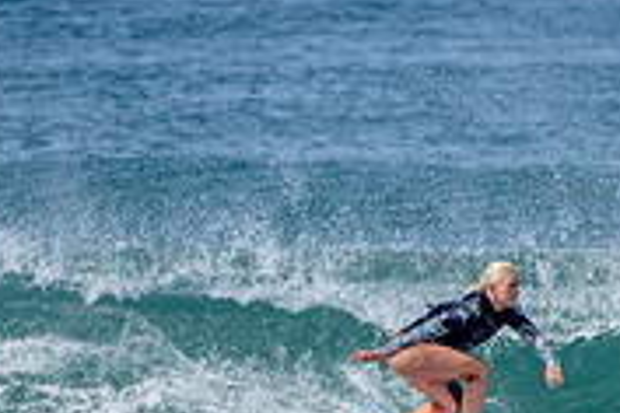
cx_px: 347
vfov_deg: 0.8
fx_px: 28242
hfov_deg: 1.3
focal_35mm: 1640
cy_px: 464
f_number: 6.3
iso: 250
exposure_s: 1/2500
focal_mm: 500
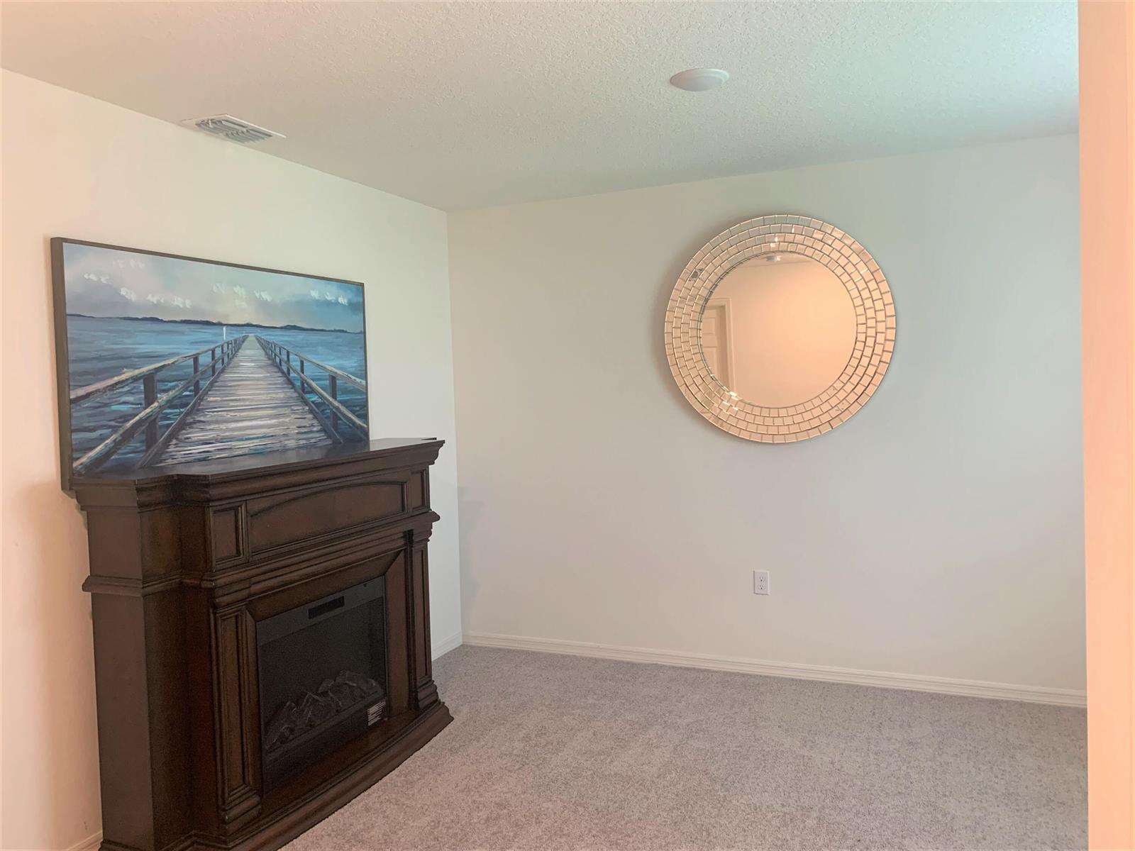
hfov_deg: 67.3
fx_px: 852
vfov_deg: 53.1
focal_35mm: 26
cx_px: 568
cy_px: 426
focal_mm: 4.25
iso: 160
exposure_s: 1/60
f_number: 1.8
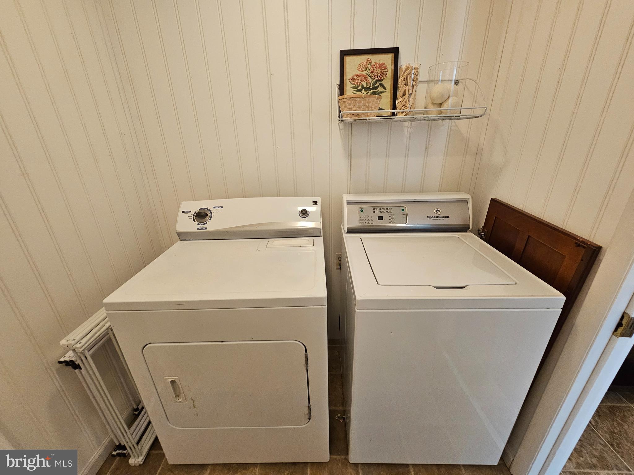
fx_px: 238
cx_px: 317
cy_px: 238
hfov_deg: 106.2
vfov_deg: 89.9
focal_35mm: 13
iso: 500
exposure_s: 1/30
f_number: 2.2
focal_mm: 2.2
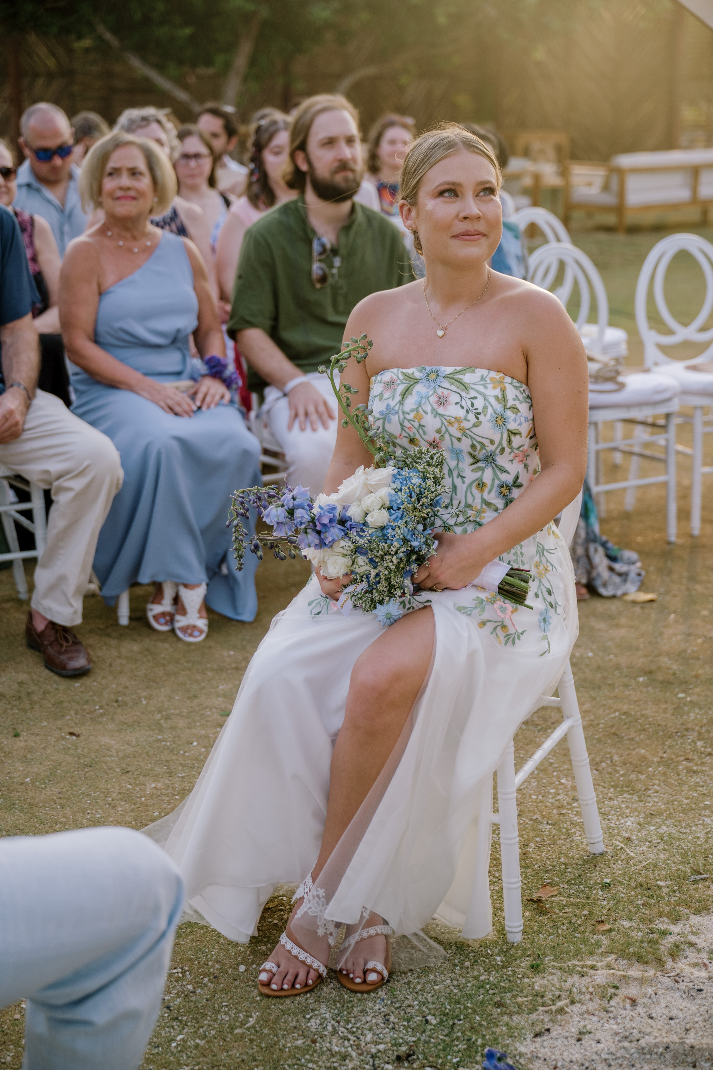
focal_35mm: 54
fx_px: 1604
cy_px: 535
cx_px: 356
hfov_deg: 25.1
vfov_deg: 36.9
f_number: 2.8
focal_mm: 54
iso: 250
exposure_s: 1/400
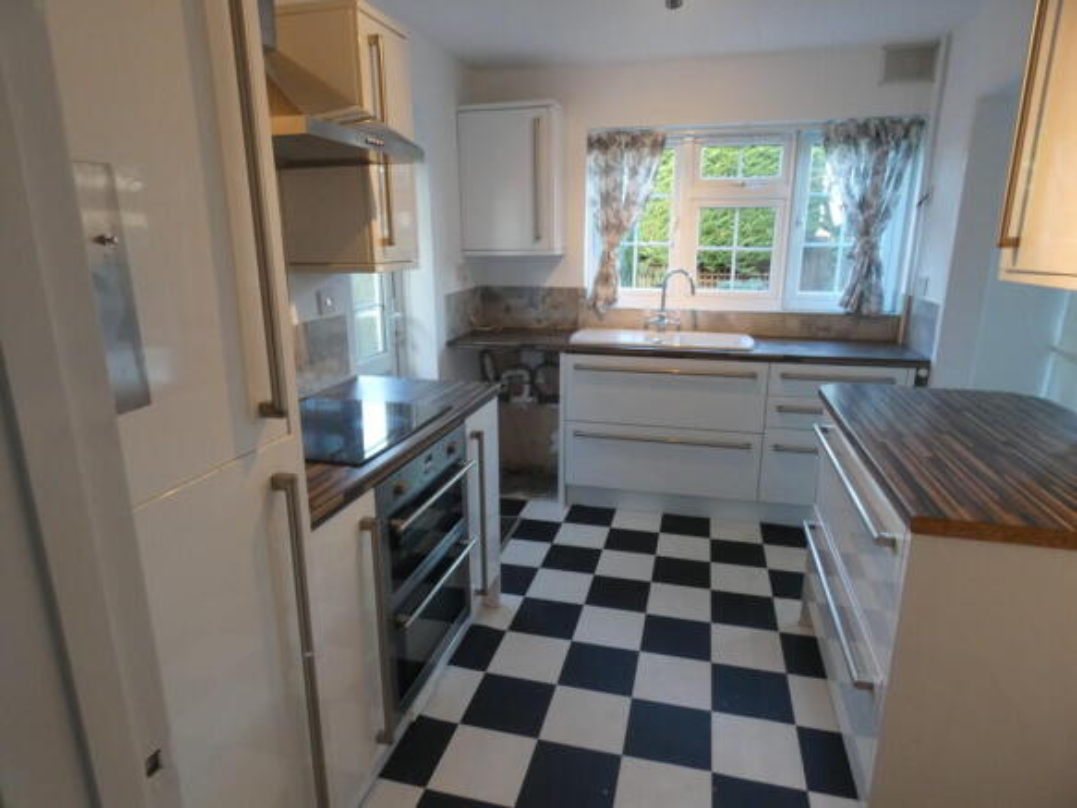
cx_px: 538
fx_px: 622
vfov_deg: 66.0
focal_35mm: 20
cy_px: 404
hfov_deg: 81.8
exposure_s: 1/60
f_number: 2.8
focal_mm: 3.6
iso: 320
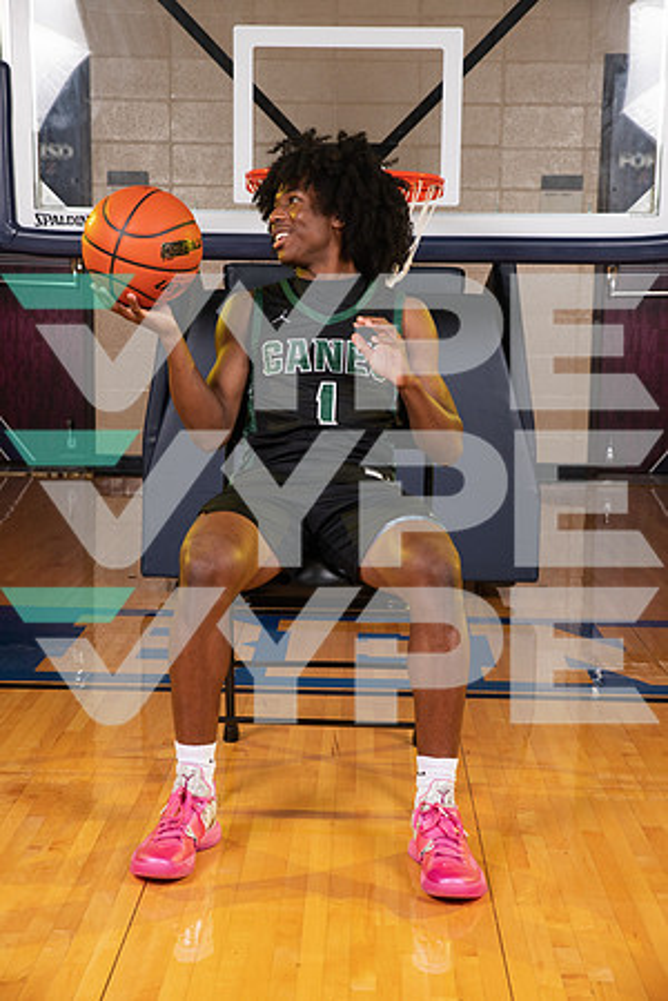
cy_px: 500
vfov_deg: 34.5
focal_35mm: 58
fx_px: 1614
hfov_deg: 23.4
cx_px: 334
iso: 320
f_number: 7.1
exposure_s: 1/320
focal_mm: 58
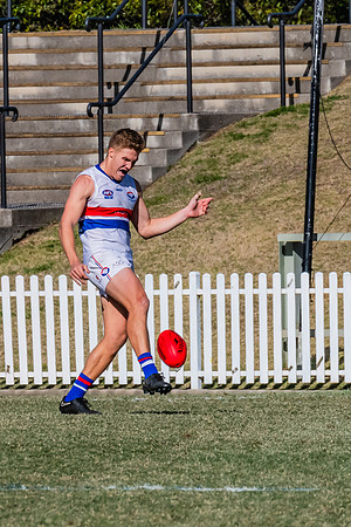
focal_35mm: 1038
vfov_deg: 2.0
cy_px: 256
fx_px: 15179
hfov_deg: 1.3
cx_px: 112
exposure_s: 1/1600
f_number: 16
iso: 800
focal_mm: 380
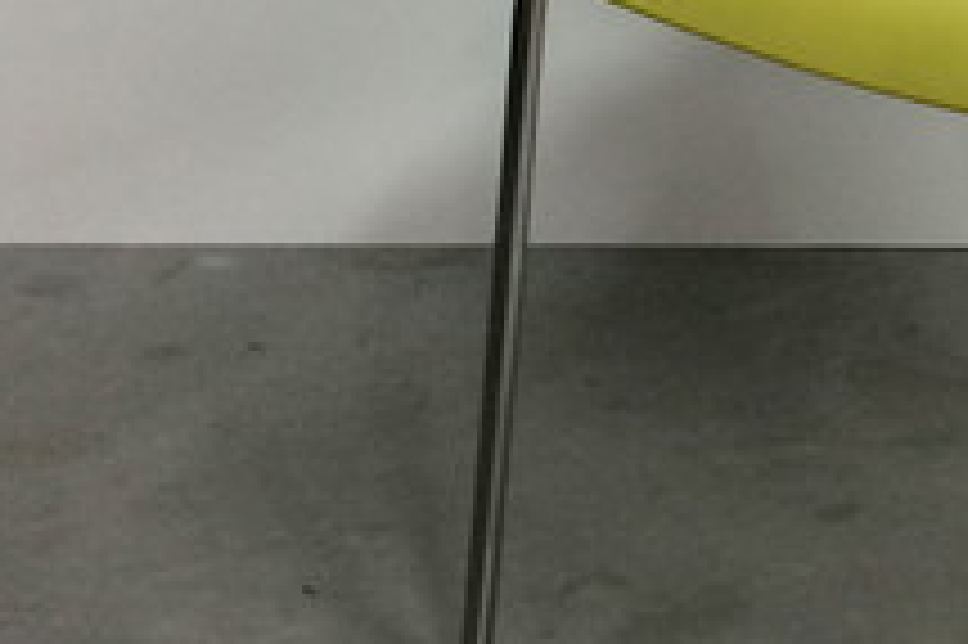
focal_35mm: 96
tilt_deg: -15.1
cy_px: -16
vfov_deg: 14.0
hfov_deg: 20.1
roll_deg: -0.3
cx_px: 1130
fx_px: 2579
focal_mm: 4.15
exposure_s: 1/33
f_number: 2.2
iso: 125
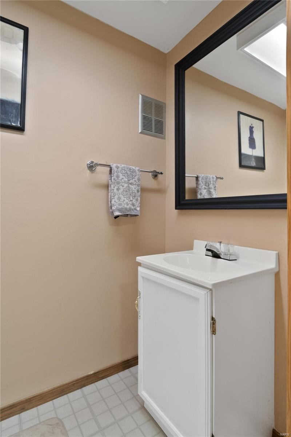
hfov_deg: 73.7
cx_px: 146
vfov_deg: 96.7
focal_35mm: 16
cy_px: 218
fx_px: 194
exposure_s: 1/2
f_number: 8
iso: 400
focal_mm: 8
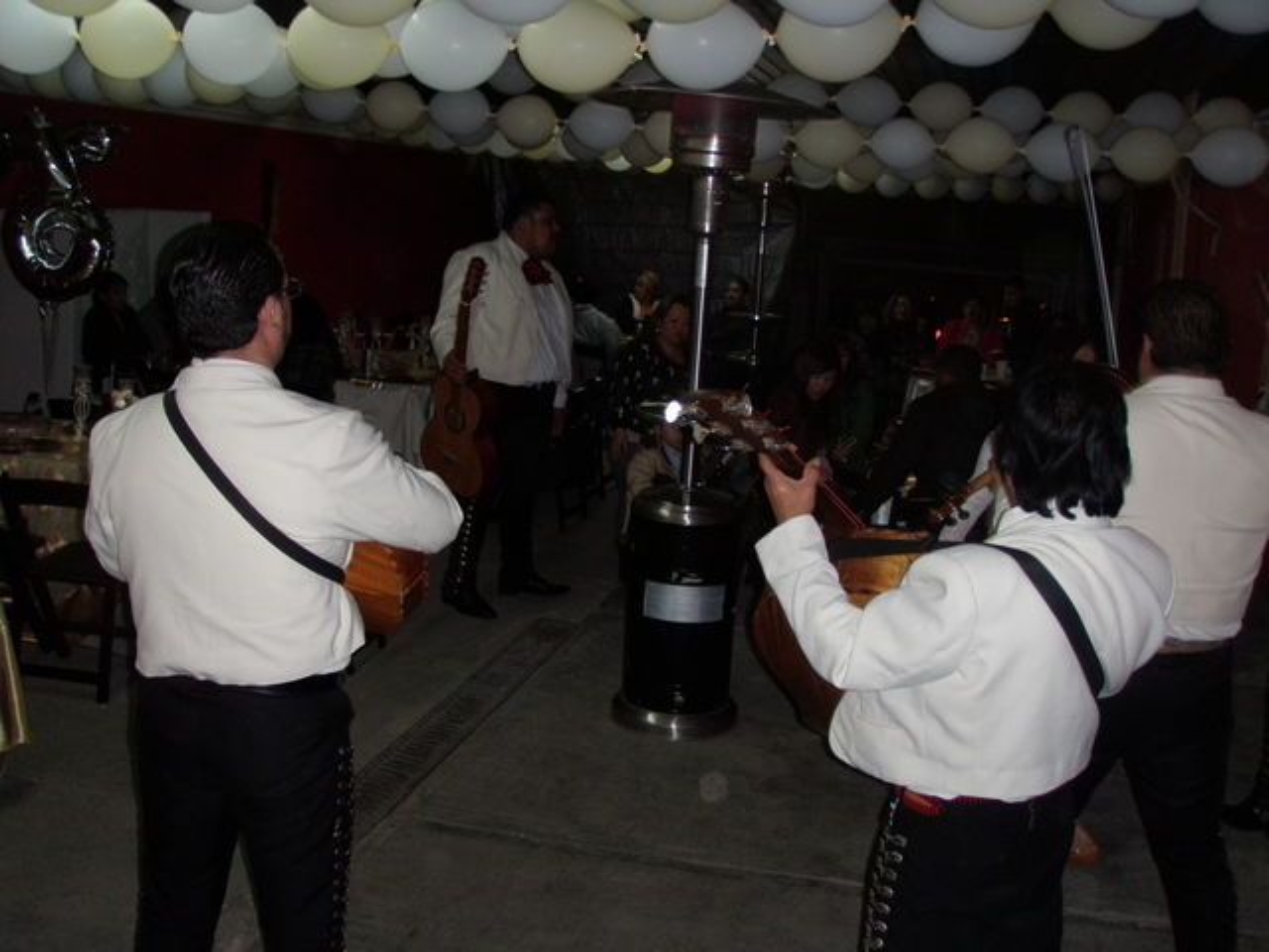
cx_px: 634
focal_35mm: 38
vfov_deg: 37.7
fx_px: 1393
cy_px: 476
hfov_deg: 49.0
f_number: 3.5
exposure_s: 1/30
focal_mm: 6.7
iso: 200
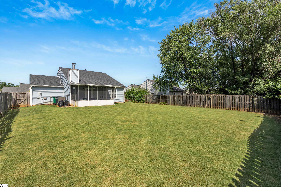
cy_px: 94
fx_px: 125
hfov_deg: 96.7
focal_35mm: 16
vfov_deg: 73.7
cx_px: 140
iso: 160
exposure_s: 1/400
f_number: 9
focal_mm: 16
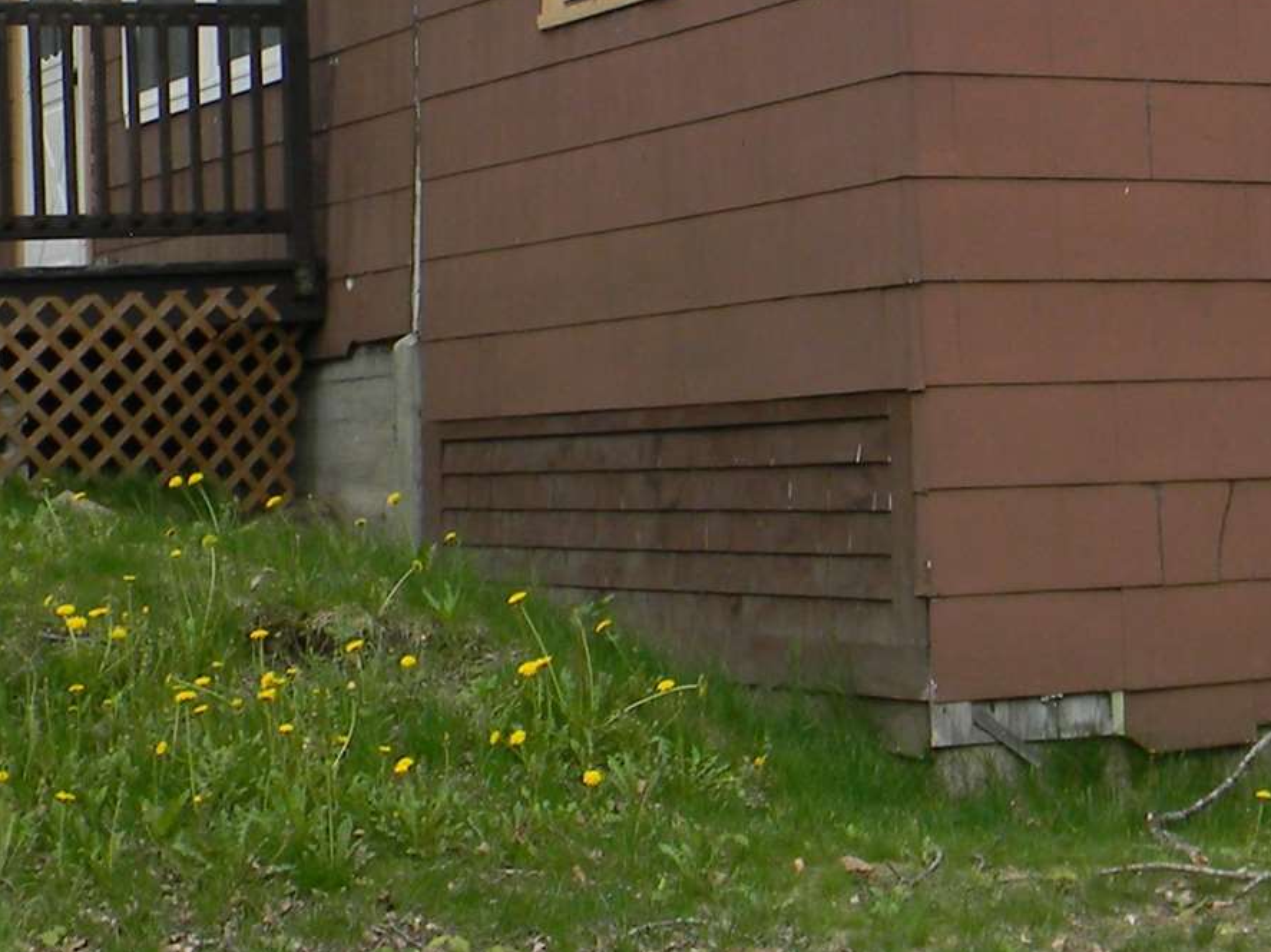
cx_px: 891
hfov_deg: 20.1
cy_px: 238
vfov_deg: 15.2
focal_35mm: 97
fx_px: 3561
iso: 80
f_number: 3.5
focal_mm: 5
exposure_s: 1/103
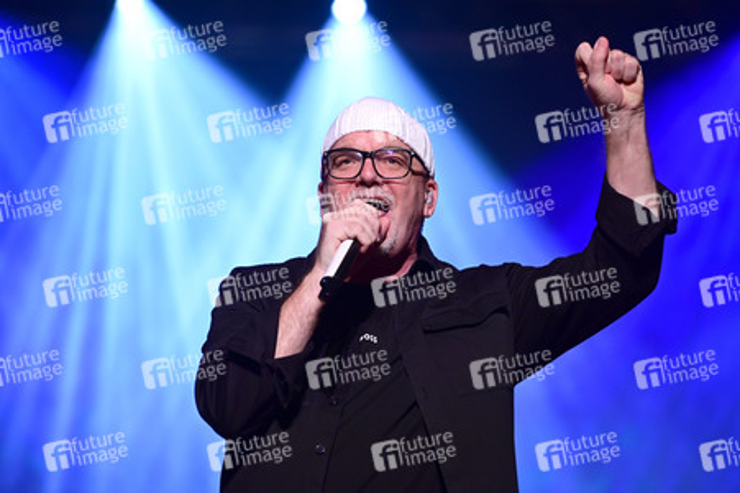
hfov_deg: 10.3
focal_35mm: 200
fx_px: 4108
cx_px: 370
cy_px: 246
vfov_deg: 6.9
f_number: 3.5
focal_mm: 200
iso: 2200
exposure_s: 1/320
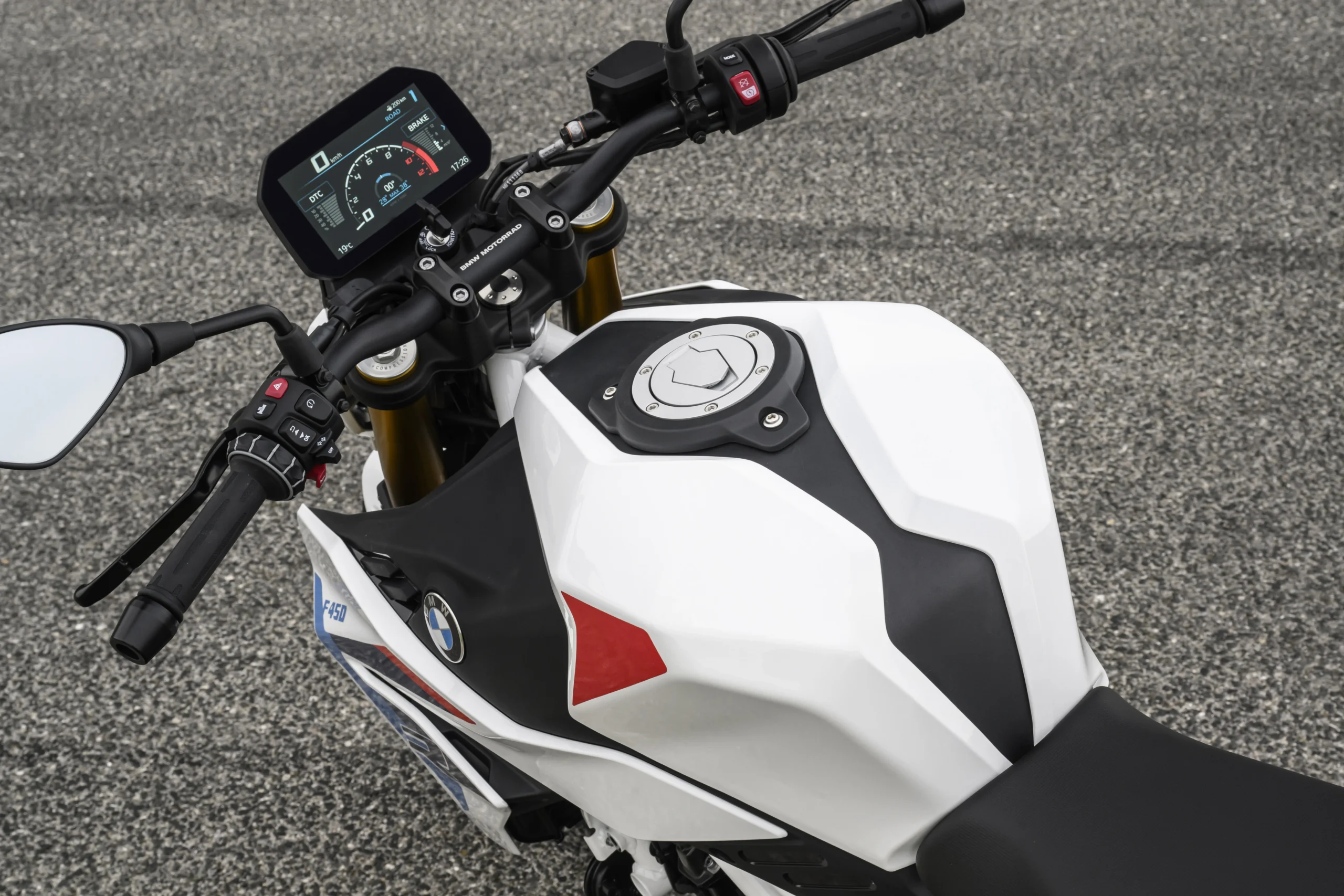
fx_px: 1904
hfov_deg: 38.9
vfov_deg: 26.5
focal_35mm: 51
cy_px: 448
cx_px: 672
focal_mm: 51
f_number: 13
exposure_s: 1/80
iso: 500
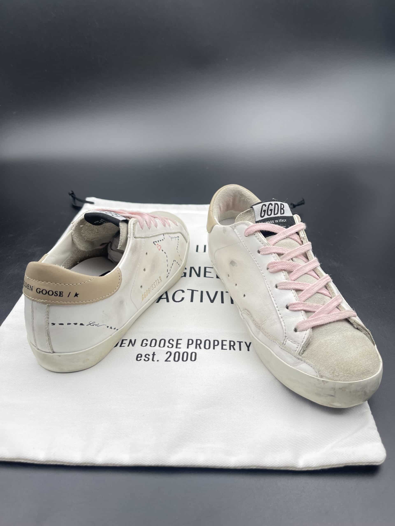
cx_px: 198
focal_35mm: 26
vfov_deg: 67.3
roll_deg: -0.7
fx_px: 396
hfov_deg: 53.1
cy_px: 263
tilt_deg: -33.3
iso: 32
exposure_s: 1/355
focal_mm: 5.1
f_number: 1.6
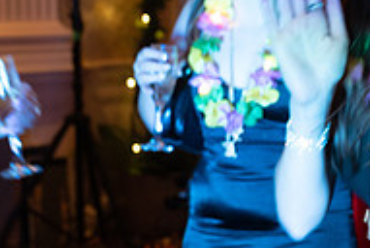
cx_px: 446
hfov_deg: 18.7
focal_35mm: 103
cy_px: 104
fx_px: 1060
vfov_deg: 13.3
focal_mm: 34
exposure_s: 1/40
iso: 1600
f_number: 4
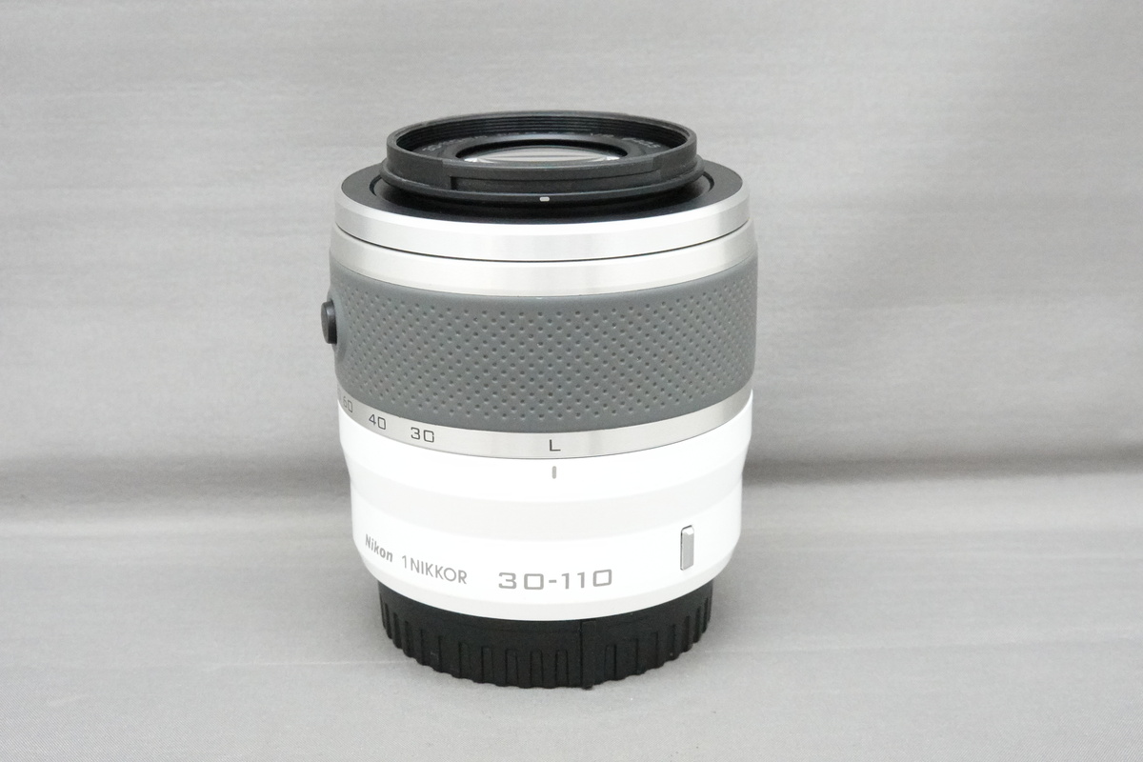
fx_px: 1778
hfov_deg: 35.6
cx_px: 572
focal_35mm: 56
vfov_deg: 24.2
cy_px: 381
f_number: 8
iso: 5000
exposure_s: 1/60
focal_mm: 20.69
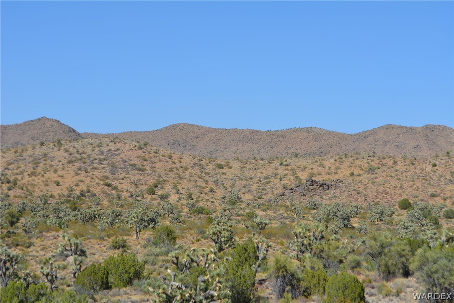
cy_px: 152
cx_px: 227
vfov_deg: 16.6
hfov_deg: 24.6
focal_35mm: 82
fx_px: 1041
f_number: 8
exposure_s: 1/250
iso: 100
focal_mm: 55
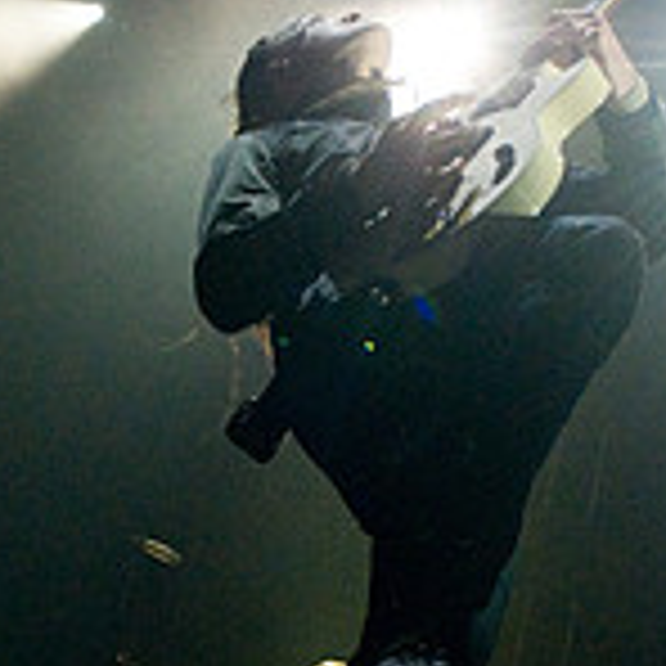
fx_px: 2177
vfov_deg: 17.4
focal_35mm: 100
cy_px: 430
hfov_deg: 17.4
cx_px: 234
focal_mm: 20
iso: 1000
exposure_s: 1/320
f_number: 3.2
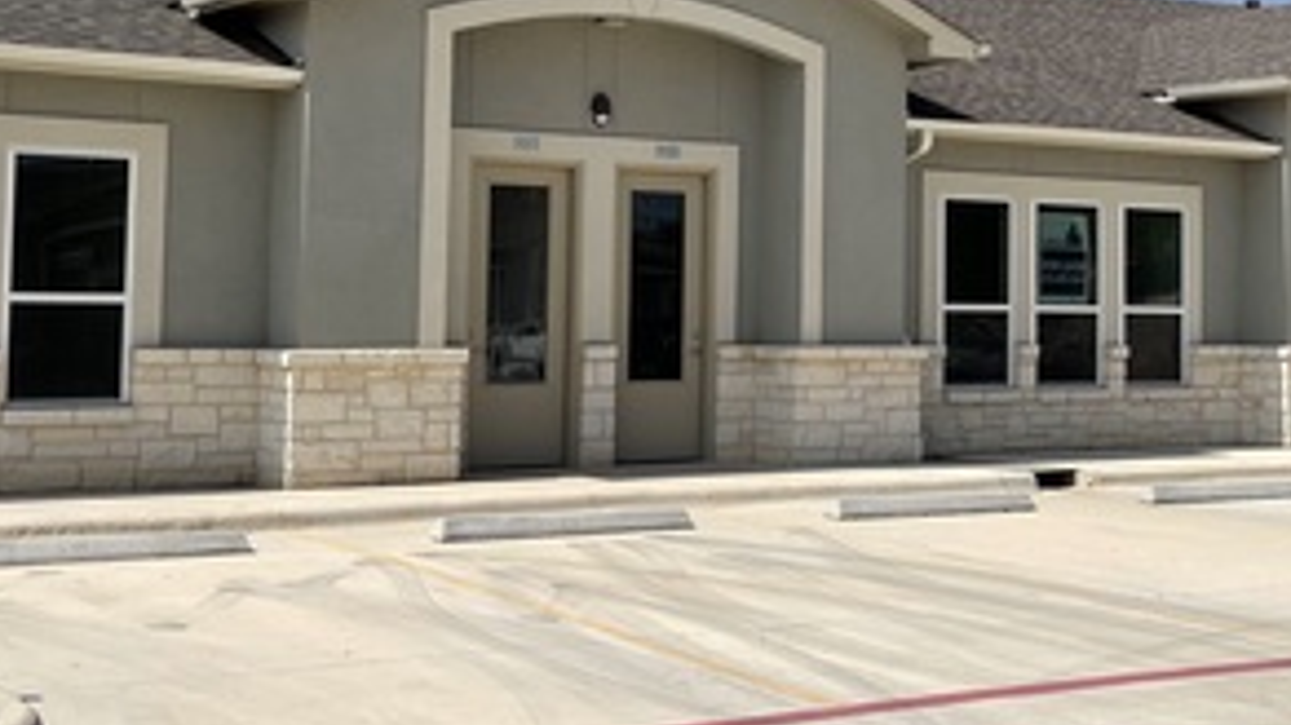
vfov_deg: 19.2
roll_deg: -1.0
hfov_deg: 33.6
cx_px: 822
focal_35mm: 62
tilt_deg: +3.3
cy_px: 164
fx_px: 2122
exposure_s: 1/6993
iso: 32
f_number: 1.6
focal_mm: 5.1
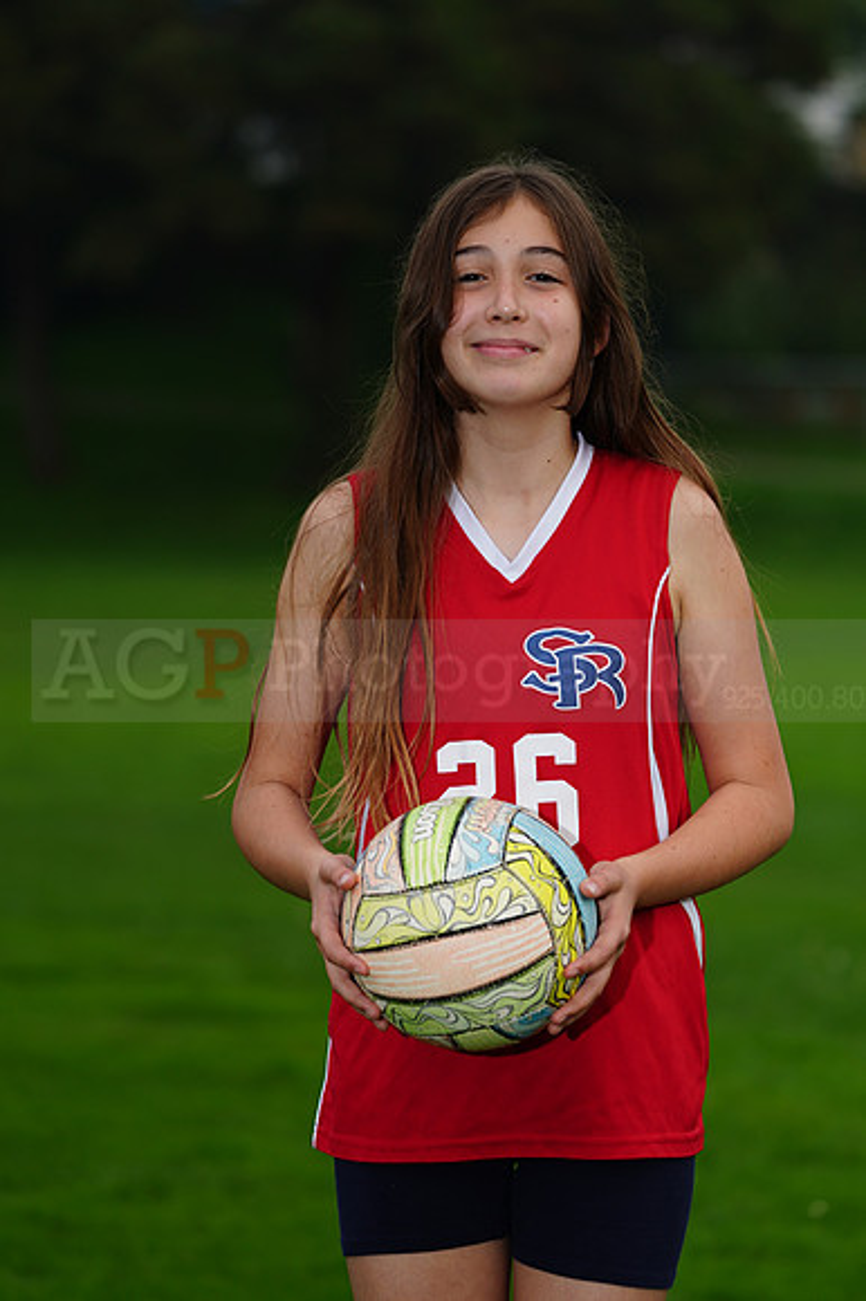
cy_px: 650
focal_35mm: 190
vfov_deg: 10.8
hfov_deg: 7.2
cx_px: 433
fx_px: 6863
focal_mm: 190
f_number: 5.6
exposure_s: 1/250
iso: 200
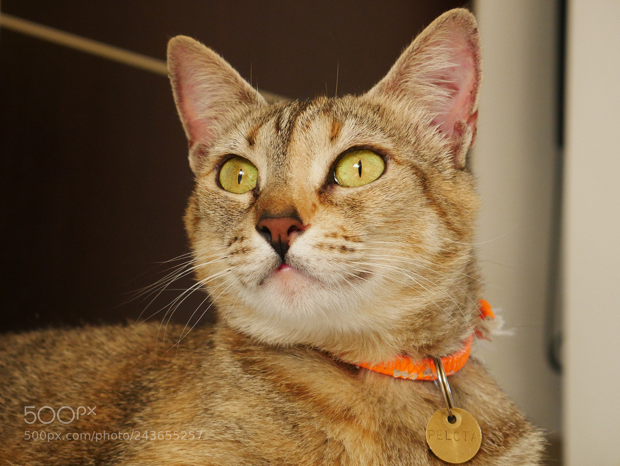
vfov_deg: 18.5
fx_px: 1434
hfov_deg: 24.4
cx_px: 310
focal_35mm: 80
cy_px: 233
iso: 2000
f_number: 7.1
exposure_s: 1/50
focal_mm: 40
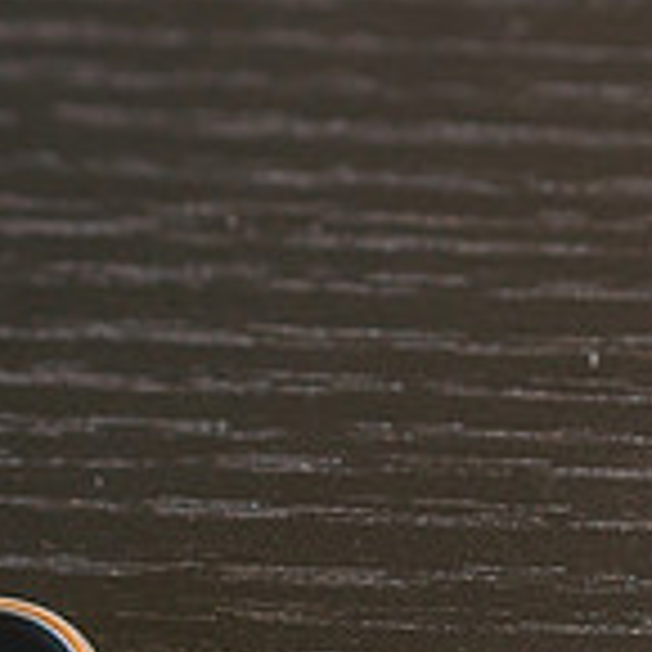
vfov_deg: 9.8
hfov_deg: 9.9
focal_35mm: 177
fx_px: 3772
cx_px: 292
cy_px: 654
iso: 400
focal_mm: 50
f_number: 2
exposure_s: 1/160
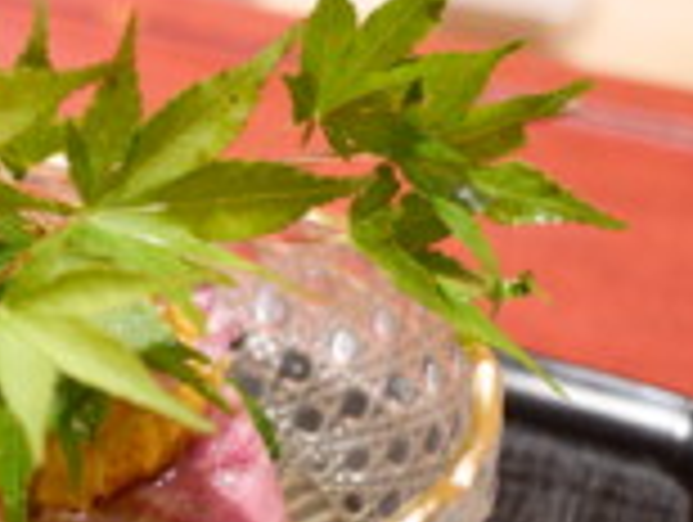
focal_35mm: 117
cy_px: 418
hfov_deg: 16.5
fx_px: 2346
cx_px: 0
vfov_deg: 12.6
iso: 800
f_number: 1.7
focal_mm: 20
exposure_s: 1/60
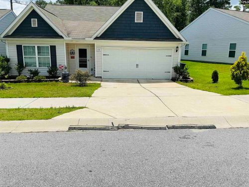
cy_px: 94
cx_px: 124
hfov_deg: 61.7
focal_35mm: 29
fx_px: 209
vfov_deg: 48.2
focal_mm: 3
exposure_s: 1/3322
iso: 25
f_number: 1.8
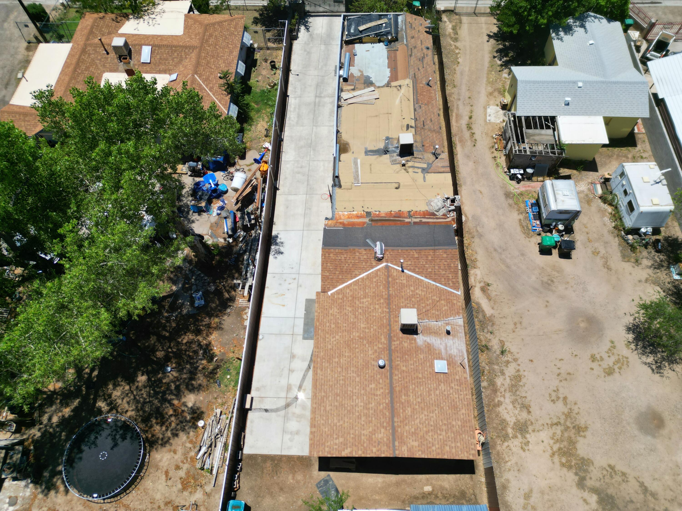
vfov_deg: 56.8
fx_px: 473
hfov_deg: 71.6
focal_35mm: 24
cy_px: 256
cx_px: 341
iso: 140
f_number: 1.7
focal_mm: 6.72
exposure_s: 1/5000
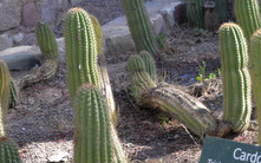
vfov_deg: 12.5
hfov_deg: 19.8
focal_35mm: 104
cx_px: 205
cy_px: 116
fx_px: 740
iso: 200
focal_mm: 45
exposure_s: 1/160
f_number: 6.3
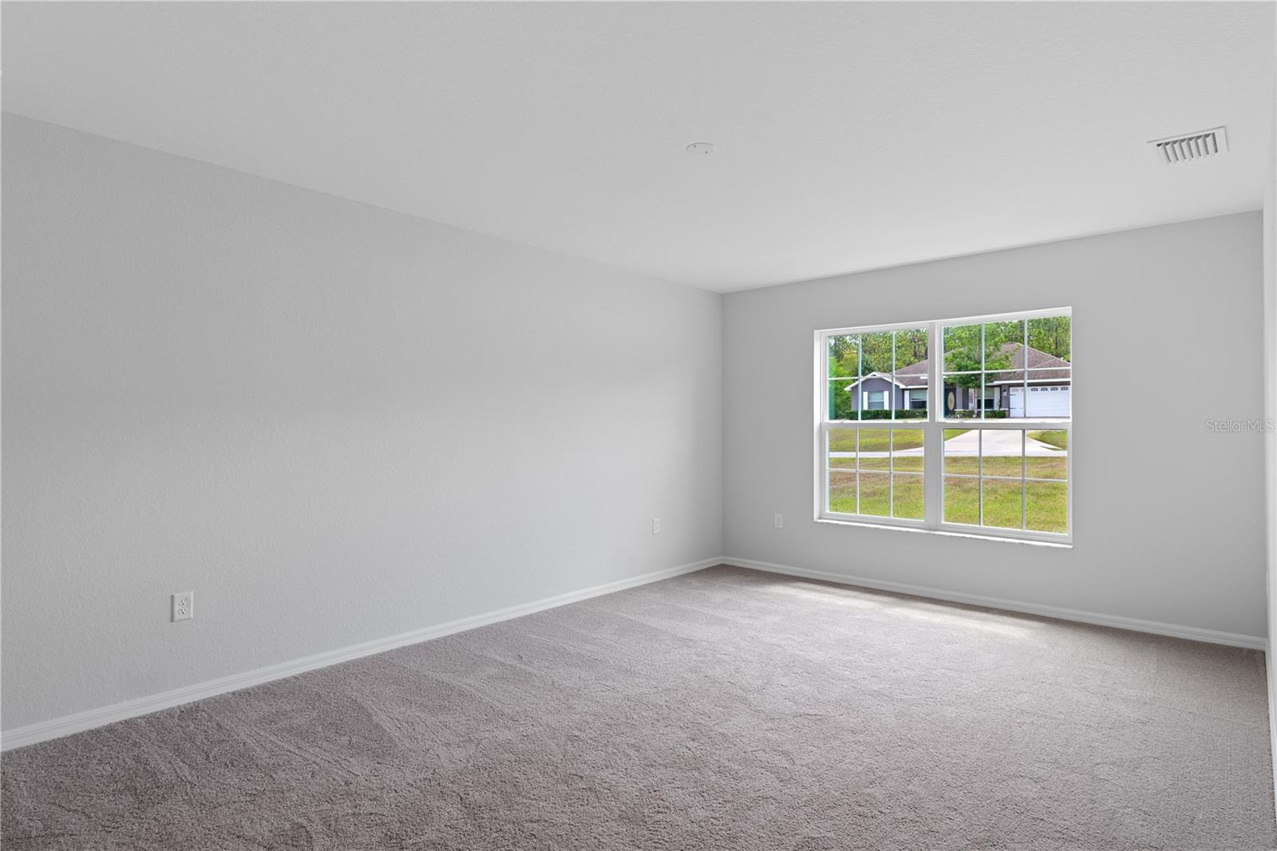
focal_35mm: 18
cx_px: 638
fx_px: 638
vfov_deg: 67.4
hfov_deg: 90.0
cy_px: 426
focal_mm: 12
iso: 320
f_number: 8
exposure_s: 1/6
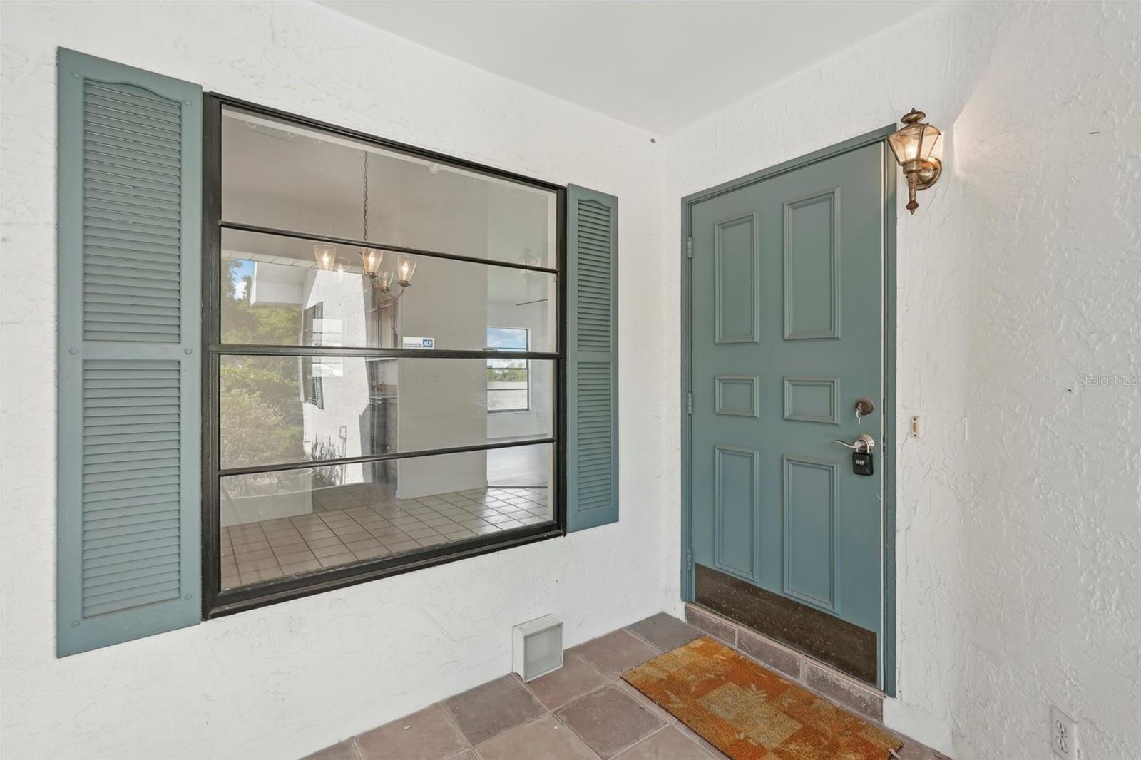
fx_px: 507
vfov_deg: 73.7
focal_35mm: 16
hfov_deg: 96.7
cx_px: 570
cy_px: 380
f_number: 7.1
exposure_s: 1/125
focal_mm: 16
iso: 400
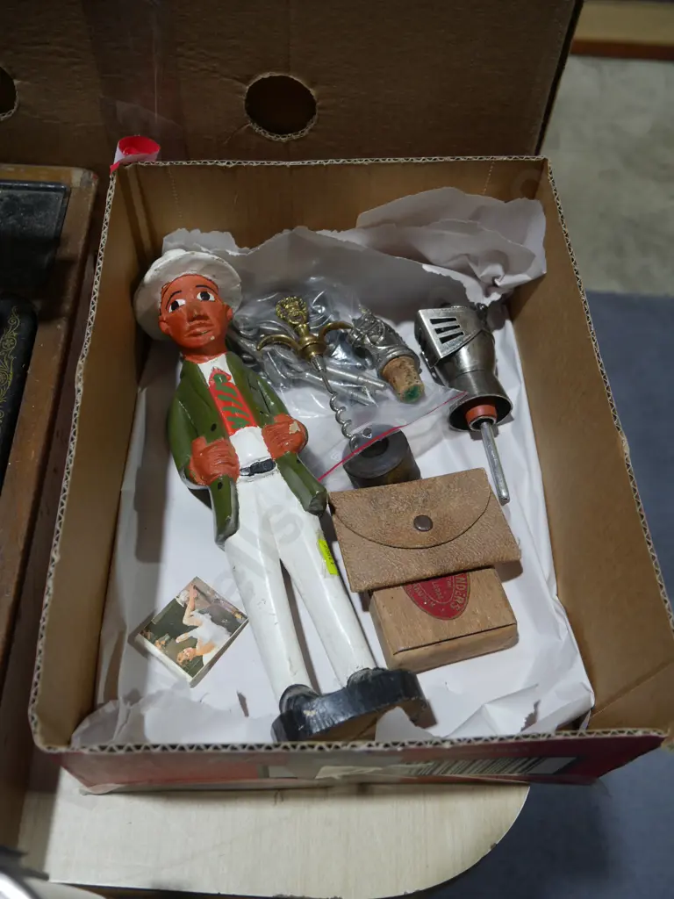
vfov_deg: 56.8
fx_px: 831
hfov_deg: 44.2
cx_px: 337
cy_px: 450
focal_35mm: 32
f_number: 3.6
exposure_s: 1/100
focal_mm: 16
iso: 200
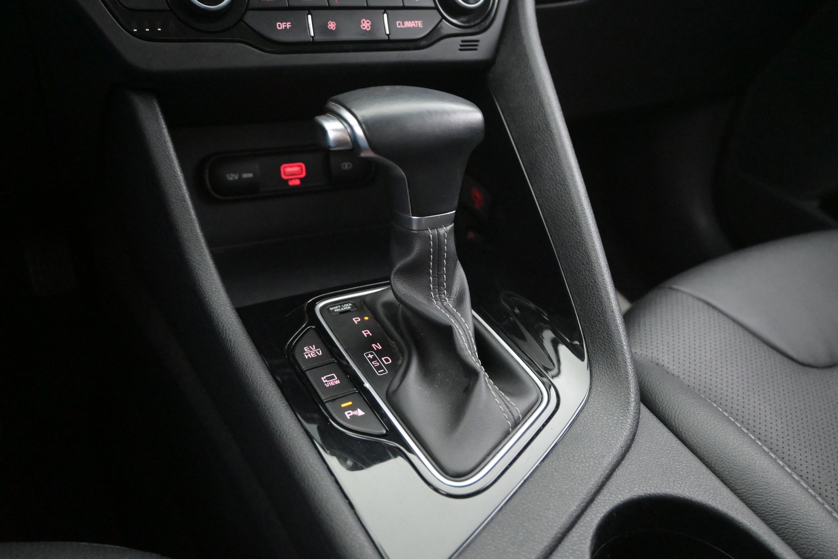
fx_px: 681
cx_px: 419
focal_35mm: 29
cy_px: 280
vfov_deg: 44.6
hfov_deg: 63.2
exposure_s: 1/30
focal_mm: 19.5
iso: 8000
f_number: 3.8
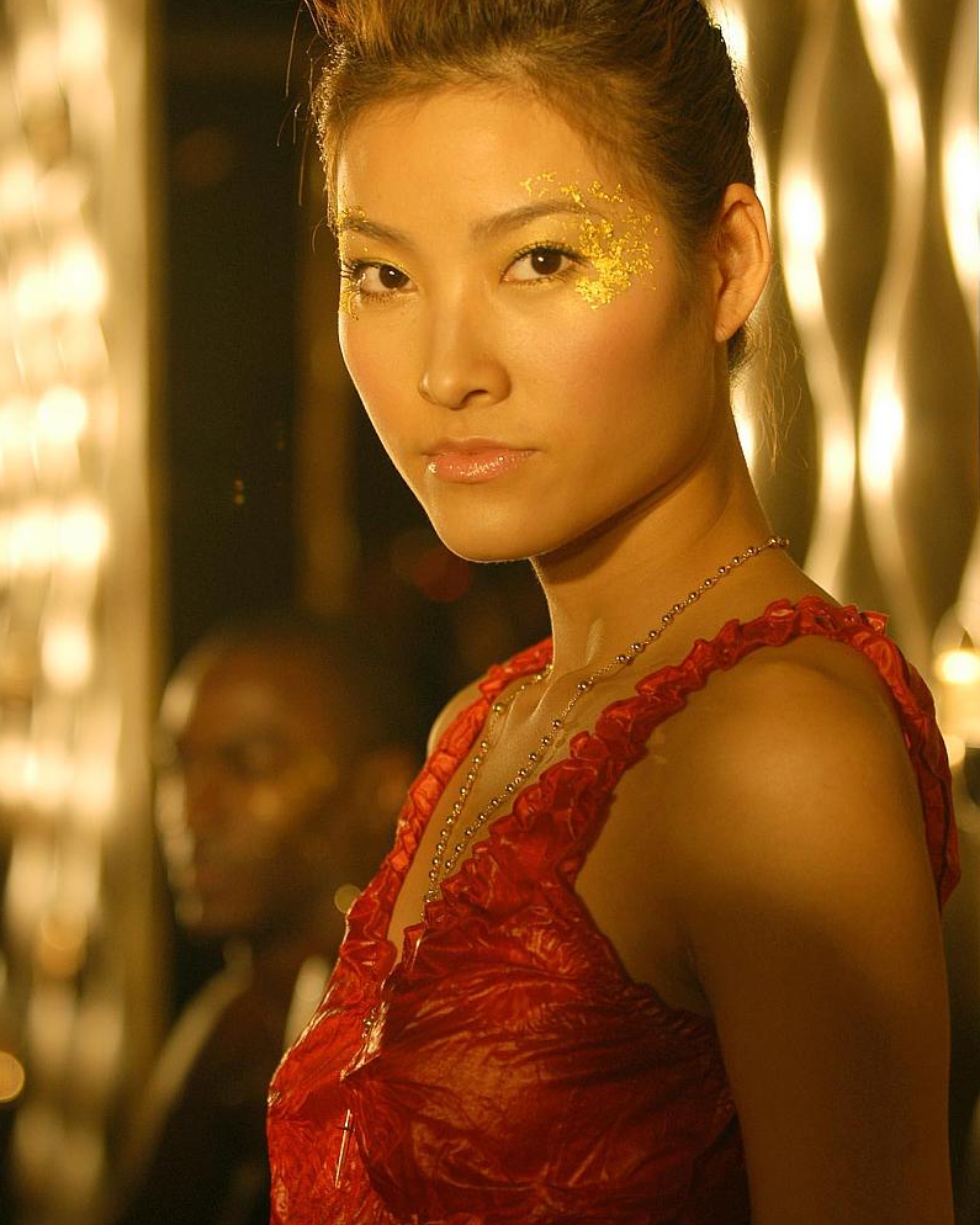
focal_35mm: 119
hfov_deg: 13.0
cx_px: 488
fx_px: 4315
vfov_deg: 16.2
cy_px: 518
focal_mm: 70
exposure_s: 1/125
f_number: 2.8
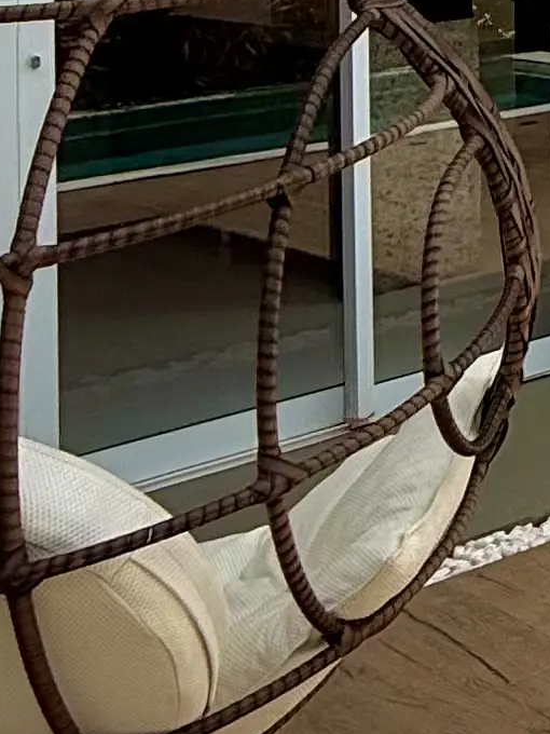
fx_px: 1758
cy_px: -247
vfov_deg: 21.1
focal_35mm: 83
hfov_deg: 13.0
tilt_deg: +2.5
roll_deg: +2.0
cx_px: 1355
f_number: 2.2
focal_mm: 2.22
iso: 50
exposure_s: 1/2611
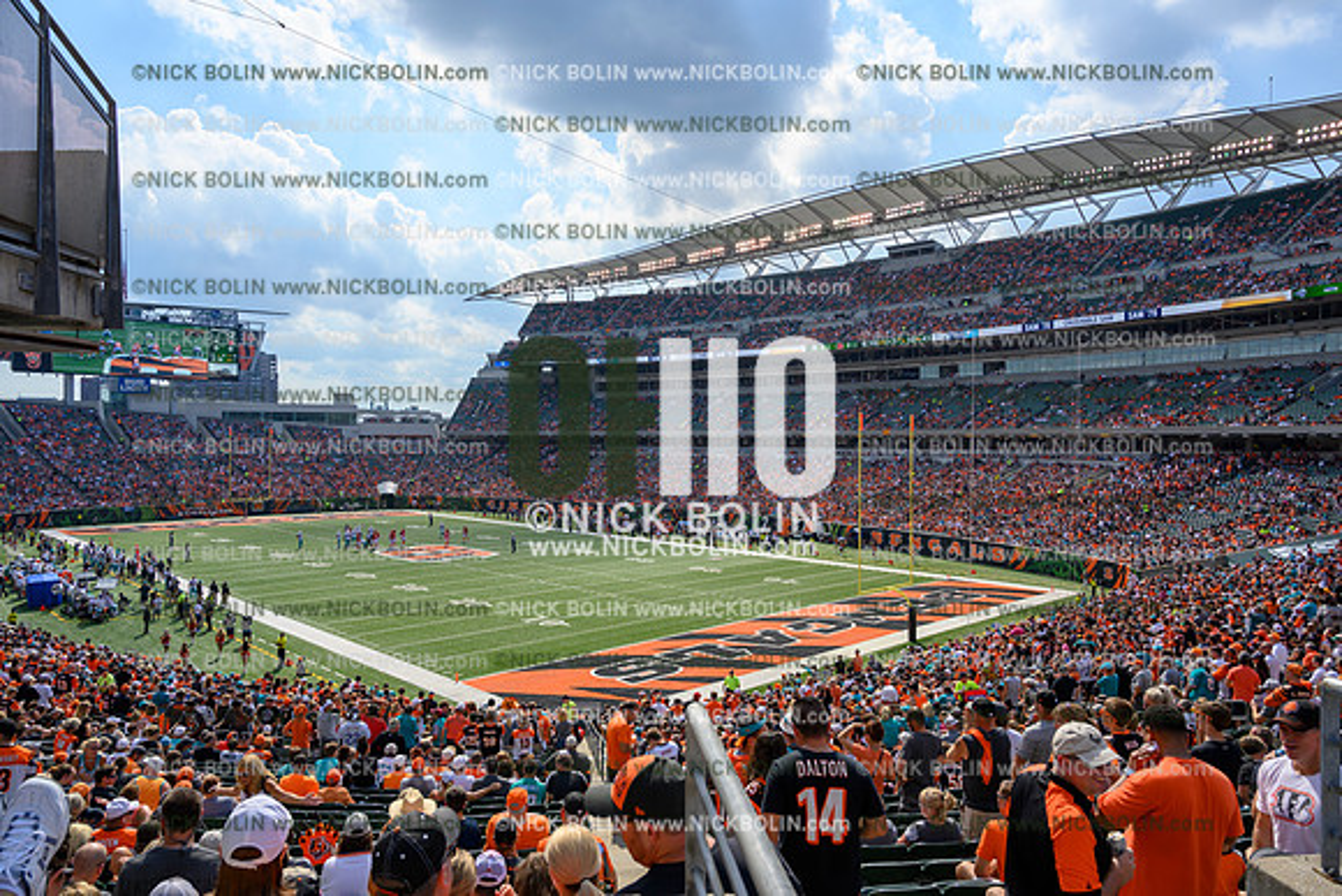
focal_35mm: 24
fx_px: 895
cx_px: 671
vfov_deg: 53.2
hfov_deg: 73.7
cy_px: 448
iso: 80
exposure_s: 1/400
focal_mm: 24
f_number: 7.1
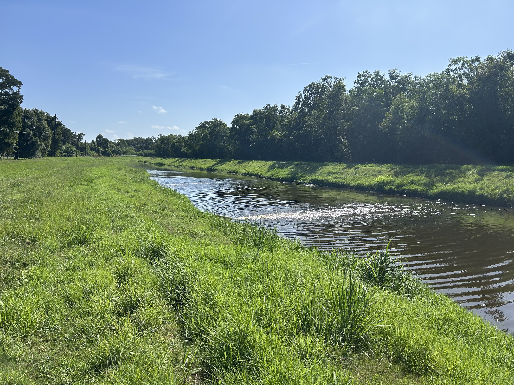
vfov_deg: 53.1
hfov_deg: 67.3
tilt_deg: -5.7
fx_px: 386
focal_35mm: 26
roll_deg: +1.0
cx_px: 257
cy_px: 192
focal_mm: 5.7
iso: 50
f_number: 1.5
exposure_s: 1/5587
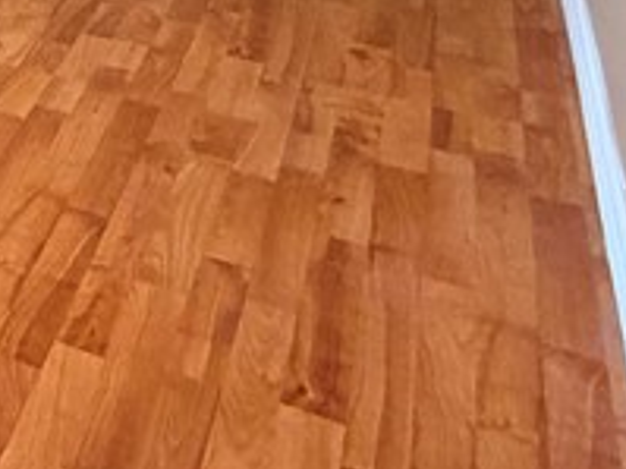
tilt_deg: -9.9
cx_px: -626
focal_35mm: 72
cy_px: -264
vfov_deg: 17.9
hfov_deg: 18.2
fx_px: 1301
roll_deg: +2.0
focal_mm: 2.22
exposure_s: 1/60
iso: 500
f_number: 2.2
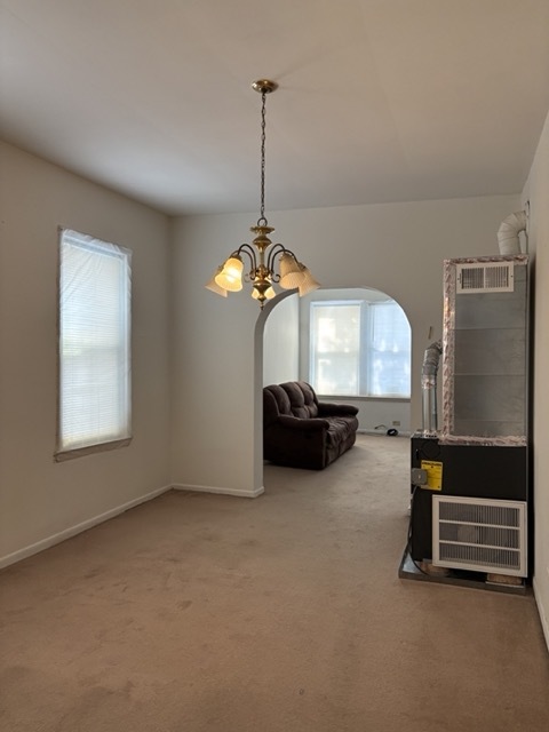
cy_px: 366
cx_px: 274
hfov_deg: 53.1
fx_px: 550
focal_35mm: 26
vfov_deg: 67.3
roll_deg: -0.6
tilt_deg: +0.9
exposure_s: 1/60
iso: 125
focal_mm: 5.96
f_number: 1.6
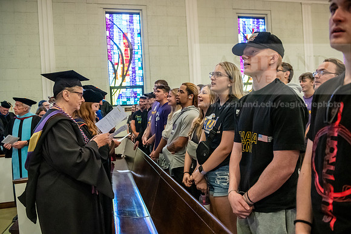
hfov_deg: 63.6
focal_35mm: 29
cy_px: 117
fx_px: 283
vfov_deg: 45.0
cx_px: 176
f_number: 3.5
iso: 5000
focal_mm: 29
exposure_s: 1/160
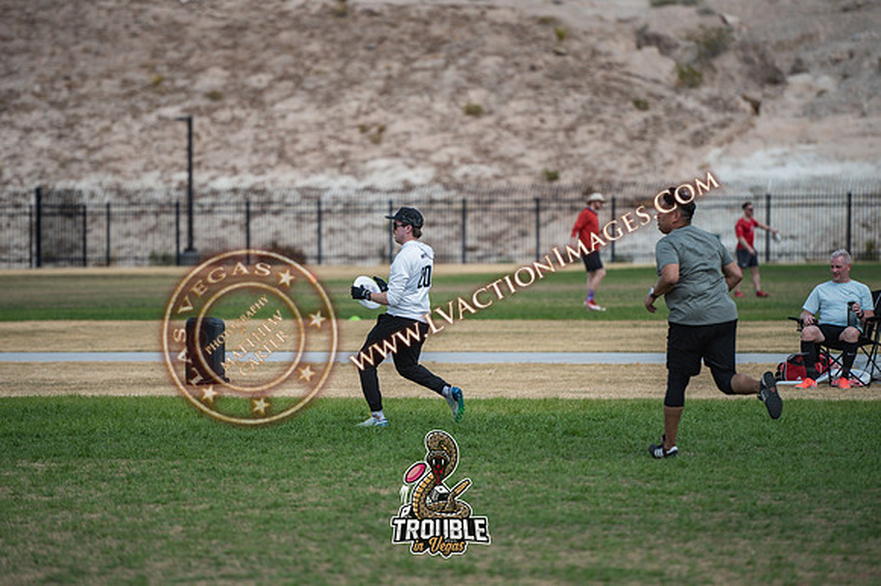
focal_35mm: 225
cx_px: 429
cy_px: 276
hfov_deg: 9.2
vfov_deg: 6.1
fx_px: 5494
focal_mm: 200
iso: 160
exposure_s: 1/3200
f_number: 3.2
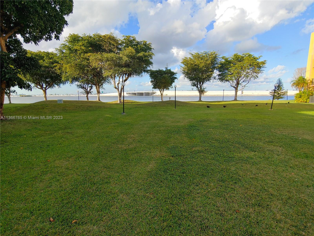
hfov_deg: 94.5
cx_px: 157
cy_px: 118
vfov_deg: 78.1
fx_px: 145
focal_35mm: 16
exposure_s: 1/366
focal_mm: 2.18
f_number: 1.9
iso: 50
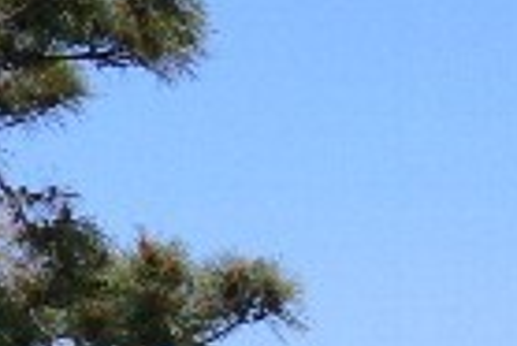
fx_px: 3005
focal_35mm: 209
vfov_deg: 6.6
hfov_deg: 8.6
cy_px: 186
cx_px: -896
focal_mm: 7.4
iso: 80
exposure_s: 1/320
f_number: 5.6
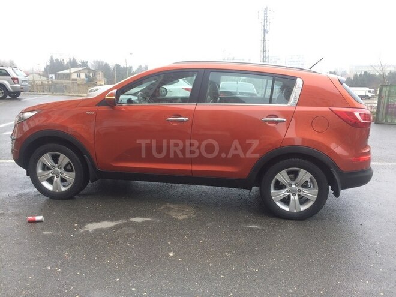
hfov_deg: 61.7
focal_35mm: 29
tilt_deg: -13.9
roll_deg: +2.2
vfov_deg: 48.2
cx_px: 198
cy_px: 148
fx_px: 332
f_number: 2.2
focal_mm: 4.15
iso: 32
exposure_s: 1/163
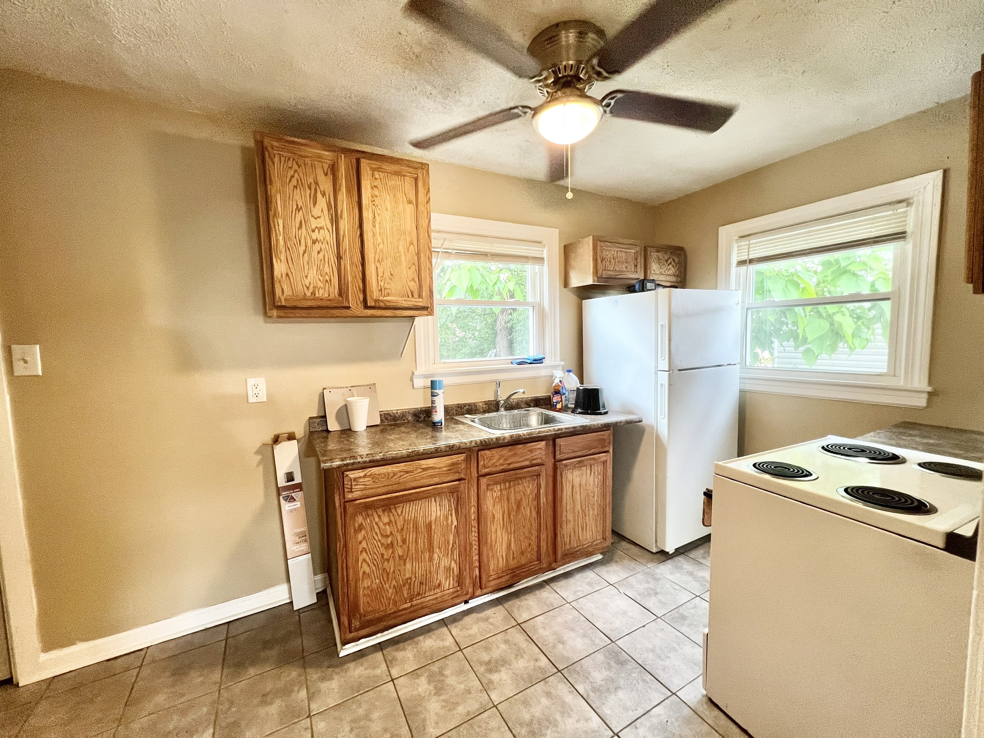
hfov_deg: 106.2
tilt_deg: -5.5
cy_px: 369
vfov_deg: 89.9
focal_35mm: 13
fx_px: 370
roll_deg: +1.0
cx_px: 492
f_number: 1.8
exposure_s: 1/60
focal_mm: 1.57
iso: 250
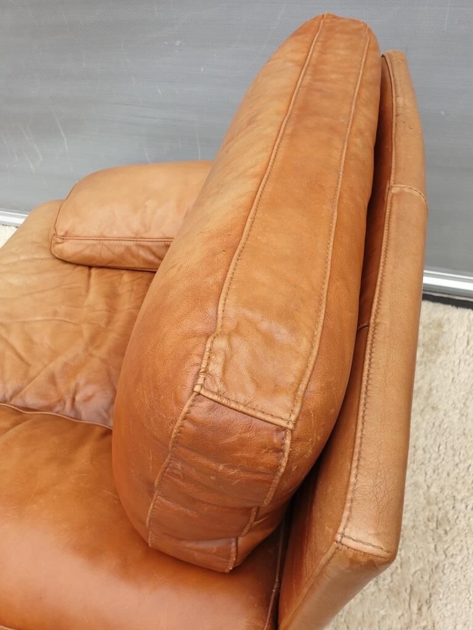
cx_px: 236
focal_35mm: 26
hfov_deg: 53.1
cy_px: 315
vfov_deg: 67.3
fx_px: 474
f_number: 2.4
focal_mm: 4.3
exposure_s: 1/263
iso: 50
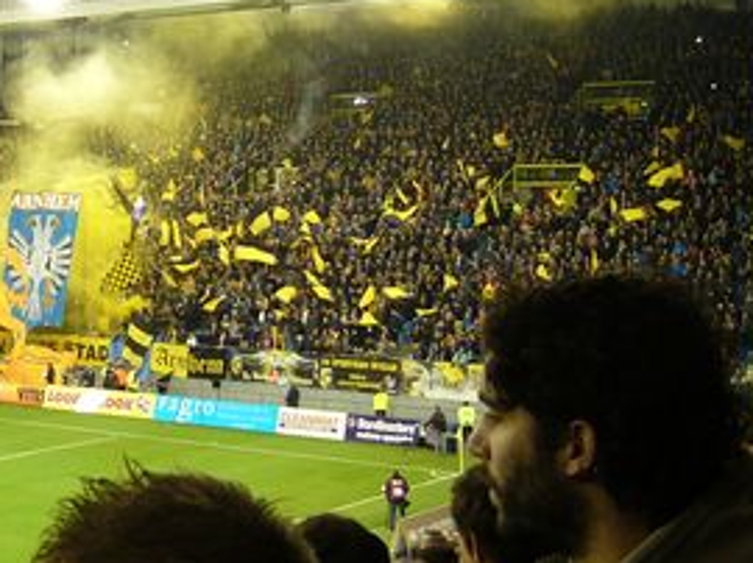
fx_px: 1608
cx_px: 53
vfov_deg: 19.9
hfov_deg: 25.4
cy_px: 252
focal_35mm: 74
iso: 100
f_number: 2.8
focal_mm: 5.8
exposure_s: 1/20
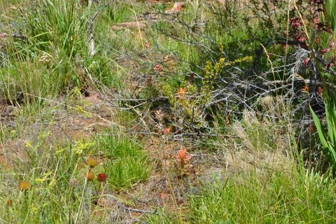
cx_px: 279
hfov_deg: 20.3
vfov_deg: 13.8
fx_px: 924
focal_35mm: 99
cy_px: 47
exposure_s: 1/250
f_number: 8
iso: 100
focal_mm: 34
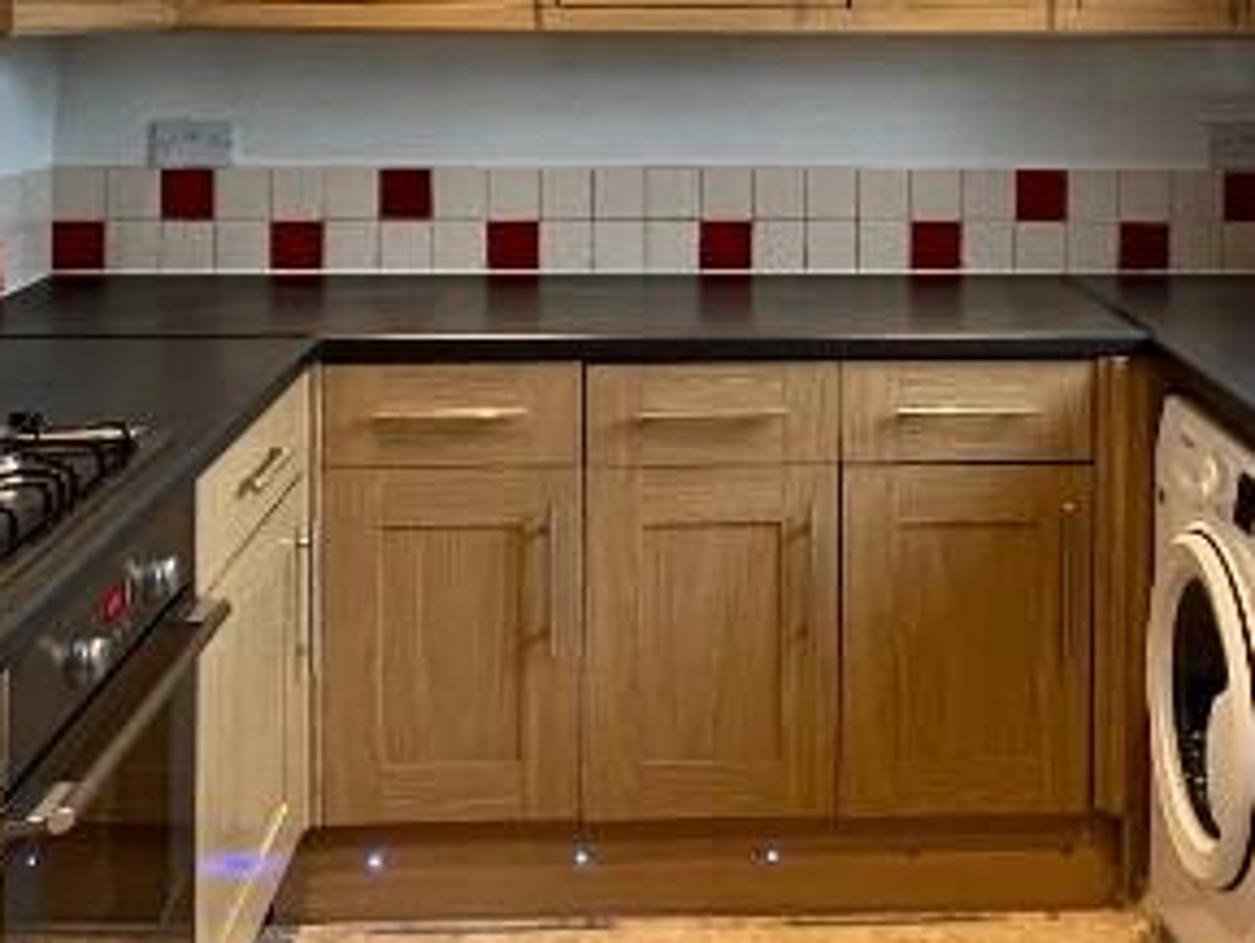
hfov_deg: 40.9
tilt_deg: -0.5
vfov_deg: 29.7
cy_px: 30
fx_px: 1668
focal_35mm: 46
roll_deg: -0.3
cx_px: 782
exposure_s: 1/50
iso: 250
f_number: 1.8
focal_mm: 1.57
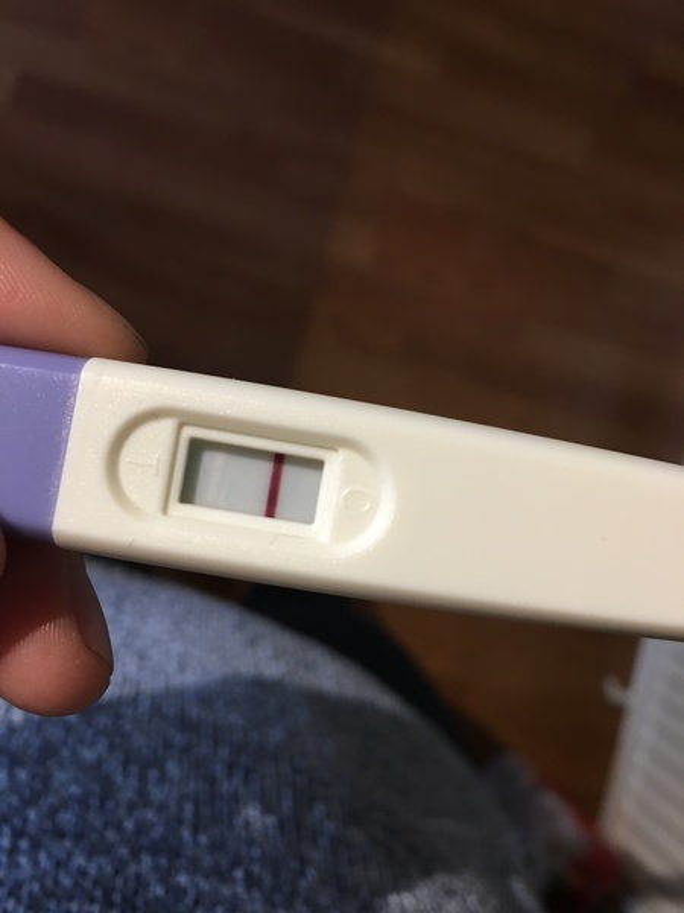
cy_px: 456
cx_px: 342
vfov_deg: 61.7
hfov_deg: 48.2
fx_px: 764
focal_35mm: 29
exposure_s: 1/33
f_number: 2.2
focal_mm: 4.15
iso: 125
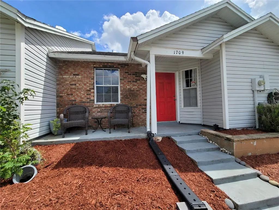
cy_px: 105
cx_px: 140
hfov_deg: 106.2
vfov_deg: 89.9
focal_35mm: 13
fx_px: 105
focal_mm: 2.2
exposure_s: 1/1422
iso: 64
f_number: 2.2
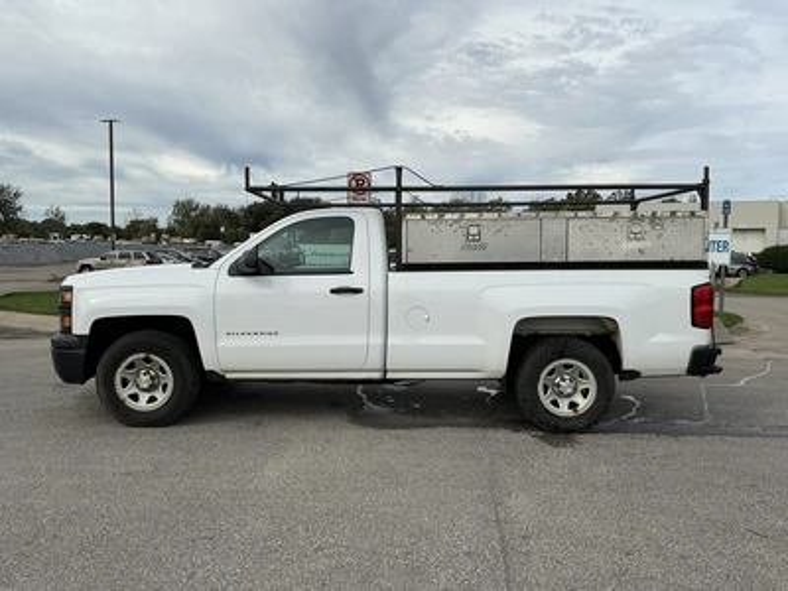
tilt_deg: -2.4
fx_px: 637
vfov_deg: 49.7
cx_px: 394
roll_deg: -0.4
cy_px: 296
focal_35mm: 28
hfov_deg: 63.4
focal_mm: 3
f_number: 1.8
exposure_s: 1/2227
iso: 25
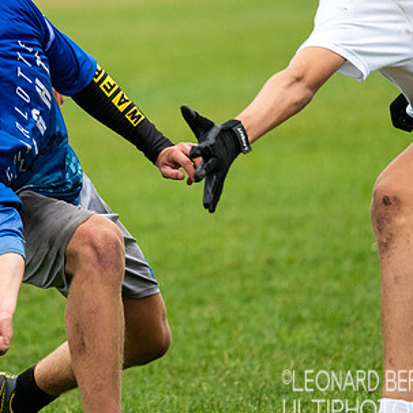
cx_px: 131
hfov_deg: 2.1
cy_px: 129
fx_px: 11514
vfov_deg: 2.1
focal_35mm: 853
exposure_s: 1/2000
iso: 1600
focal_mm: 300
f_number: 4
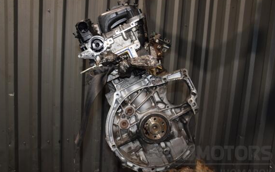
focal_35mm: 34
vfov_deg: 37.8
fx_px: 251
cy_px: 89
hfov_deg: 57.4
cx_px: 138
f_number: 5
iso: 800
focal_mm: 21
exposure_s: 1/60
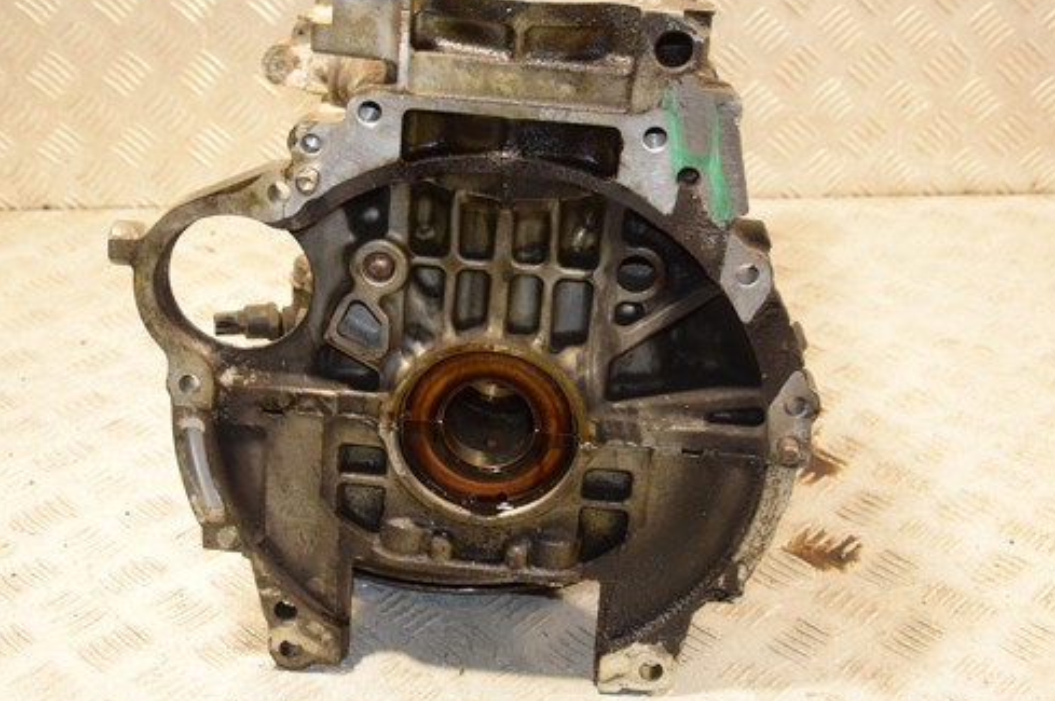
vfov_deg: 24.5
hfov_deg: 36.3
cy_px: 289
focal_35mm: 55
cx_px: 481
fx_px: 1610
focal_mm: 28
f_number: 5
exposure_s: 1/125
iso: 800
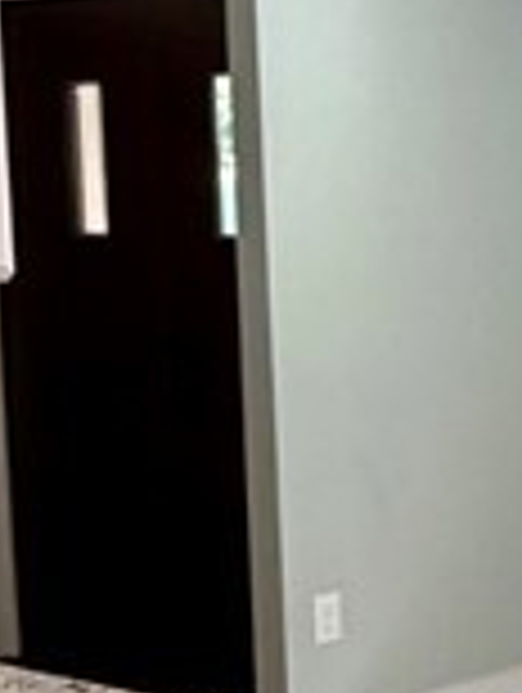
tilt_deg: -3.4
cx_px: 1084
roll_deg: -0.4
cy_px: 360
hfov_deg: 13.4
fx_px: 1865
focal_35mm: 93
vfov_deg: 21.1
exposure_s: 1/120
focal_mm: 2.22
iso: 250
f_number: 2.2
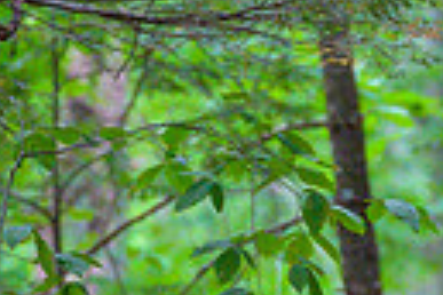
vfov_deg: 1.5
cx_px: 635
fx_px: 11099
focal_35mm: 902
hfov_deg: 2.3
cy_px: 497
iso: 8000
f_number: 4
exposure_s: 1/200
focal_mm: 200
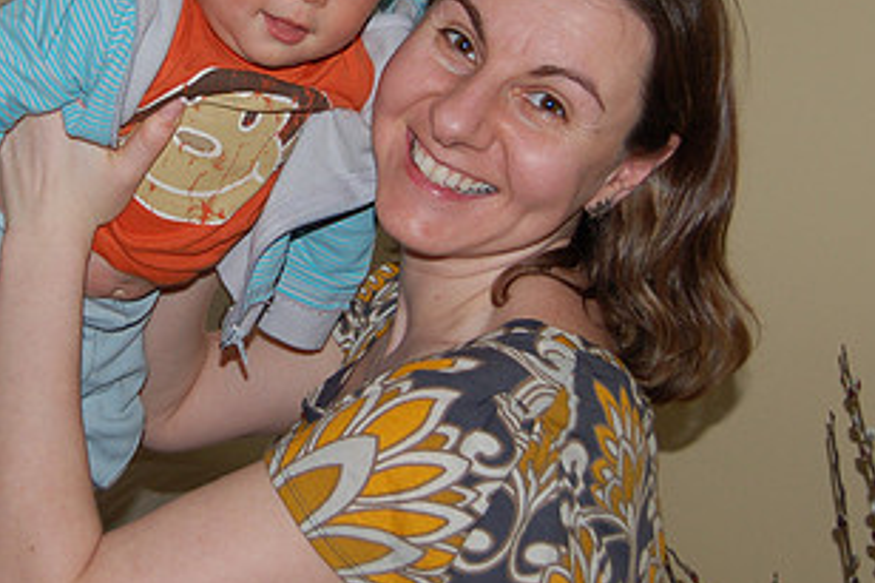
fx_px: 1919
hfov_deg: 25.4
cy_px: 80
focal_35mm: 79
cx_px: 207
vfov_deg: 17.1
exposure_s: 1/60
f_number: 4.2
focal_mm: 28
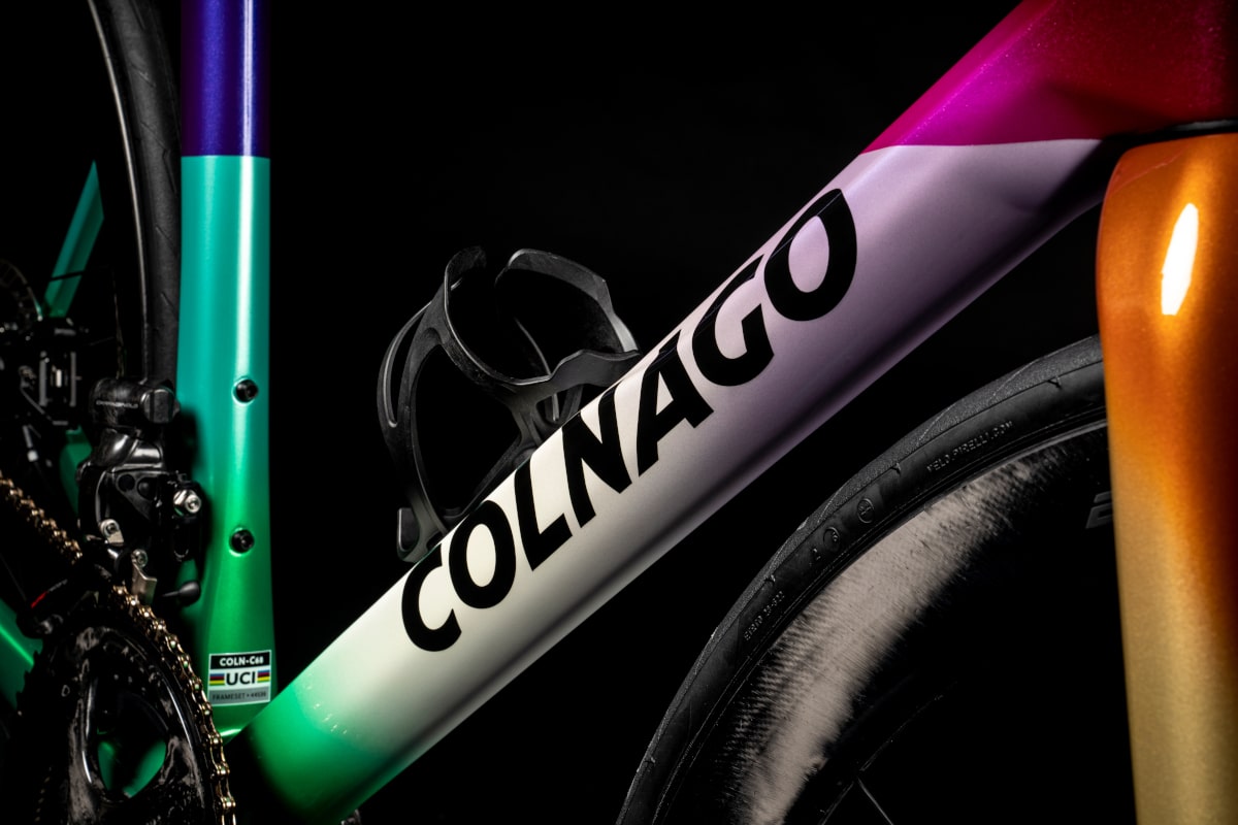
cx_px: 619
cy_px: 412
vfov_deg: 19.5
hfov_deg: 28.8
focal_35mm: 70
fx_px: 2407
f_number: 18
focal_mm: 70
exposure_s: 1/160
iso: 100
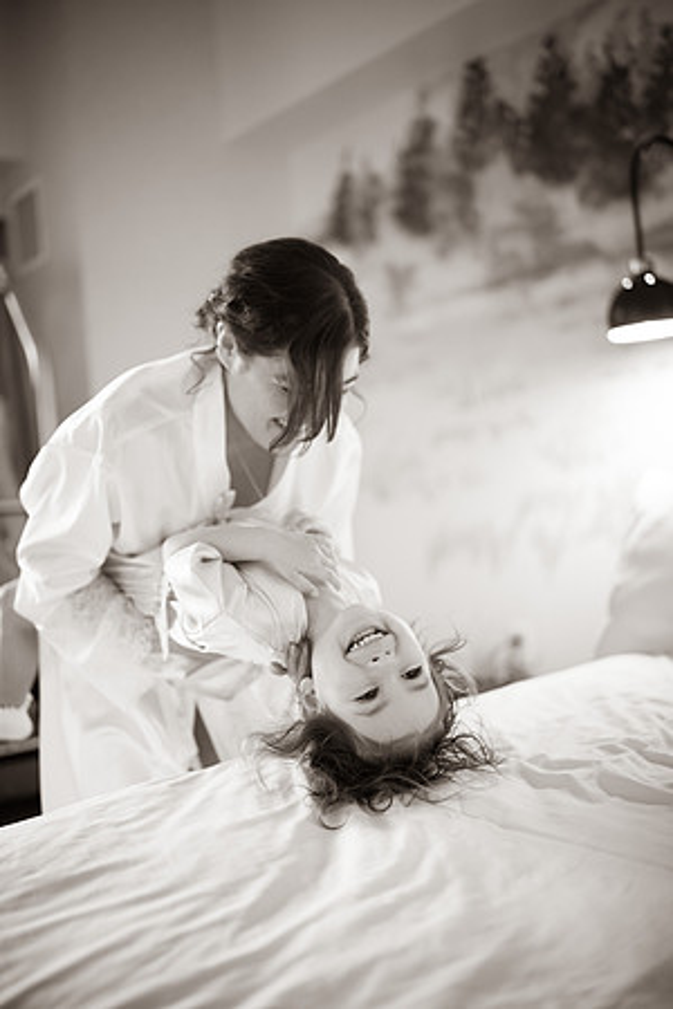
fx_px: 981
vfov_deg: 54.4
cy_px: 504
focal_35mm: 35
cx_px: 336
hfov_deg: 37.9
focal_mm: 35
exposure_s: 1/320
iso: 1000
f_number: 1.2
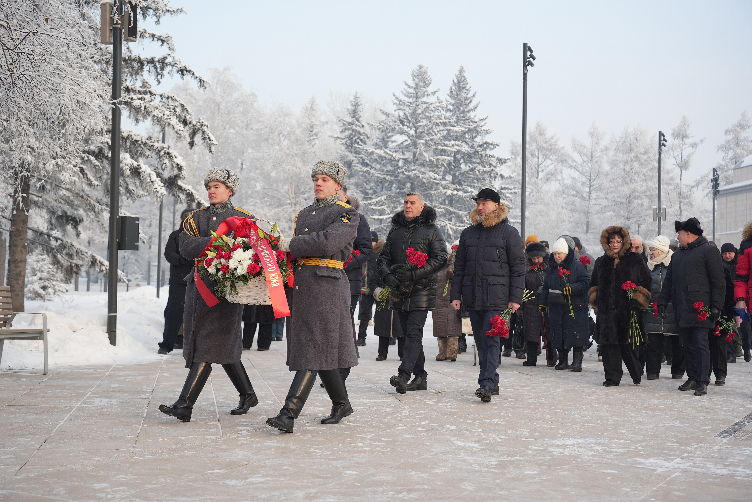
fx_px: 982
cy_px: 251
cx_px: 376
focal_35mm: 47
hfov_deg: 41.9
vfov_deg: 28.6
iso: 400
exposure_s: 1/800
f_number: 4
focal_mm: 47
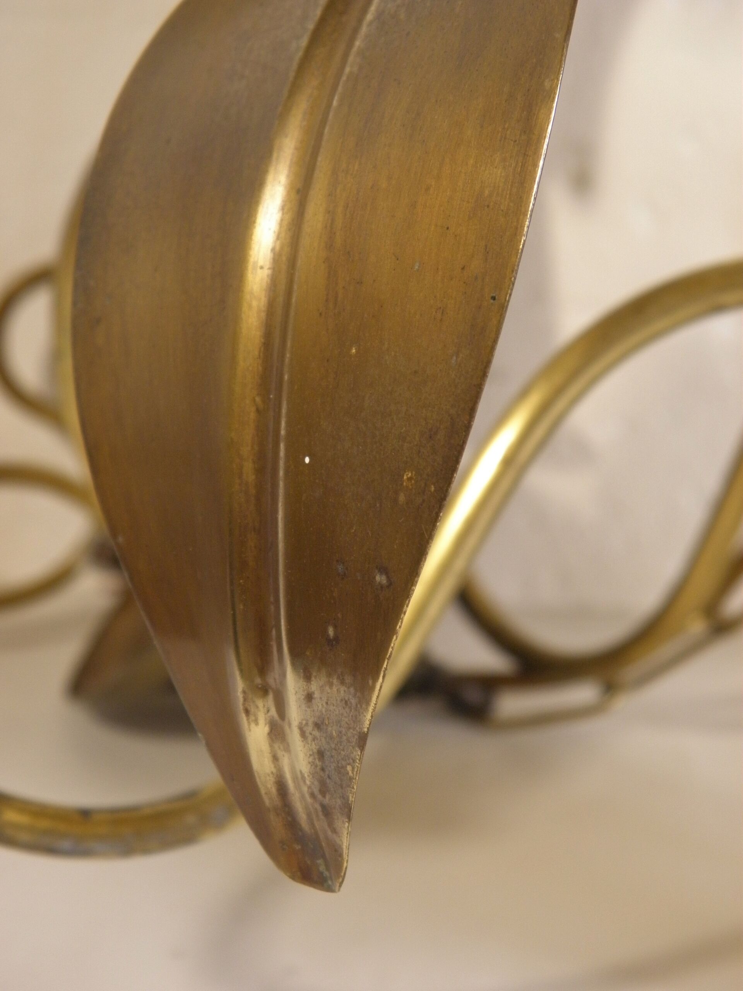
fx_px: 2290
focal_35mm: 80
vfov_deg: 24.4
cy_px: 496
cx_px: 372
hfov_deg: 18.4
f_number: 4.4
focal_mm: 14.3
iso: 200
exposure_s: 1/20
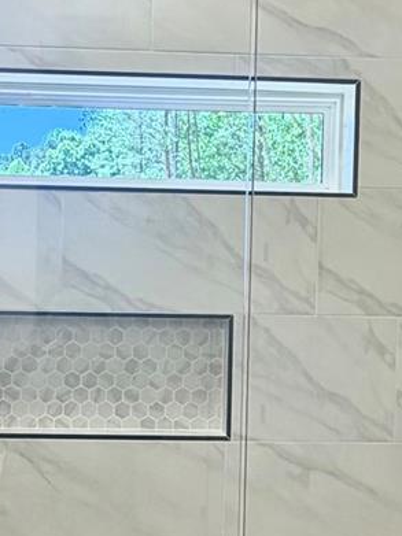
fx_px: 852
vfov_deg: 34.7
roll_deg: -1.2
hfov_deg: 26.3
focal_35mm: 55
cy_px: 347
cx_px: 121
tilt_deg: -3.2
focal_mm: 2.22
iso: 100
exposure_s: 1/120
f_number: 2.2
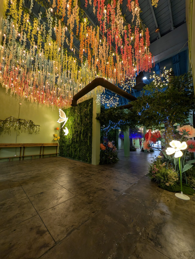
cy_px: 130
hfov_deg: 94.6
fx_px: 90
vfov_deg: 110.5
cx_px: 98
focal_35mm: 12
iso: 41
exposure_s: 1/30
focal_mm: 2.23
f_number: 1.95
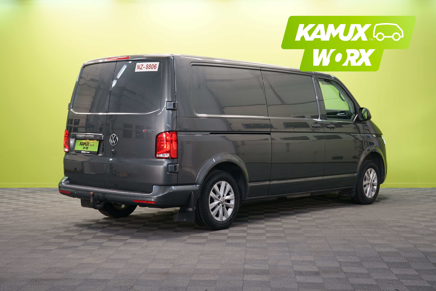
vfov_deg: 24.6
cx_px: 218
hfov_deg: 36.2
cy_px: 146
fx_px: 666
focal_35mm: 55
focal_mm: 55
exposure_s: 1/20
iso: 400
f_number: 5.6
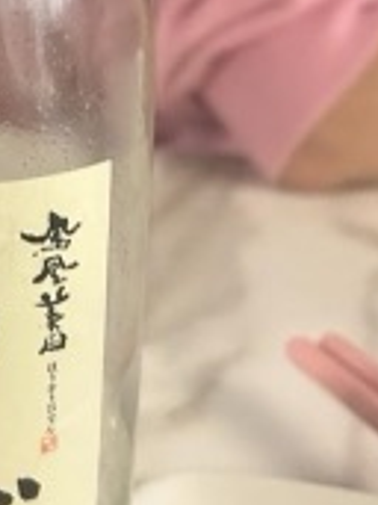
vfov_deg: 26.4
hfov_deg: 19.2
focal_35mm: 73
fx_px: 1064
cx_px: -47
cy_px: 133
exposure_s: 1/30
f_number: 1.5
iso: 640
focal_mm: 5.7
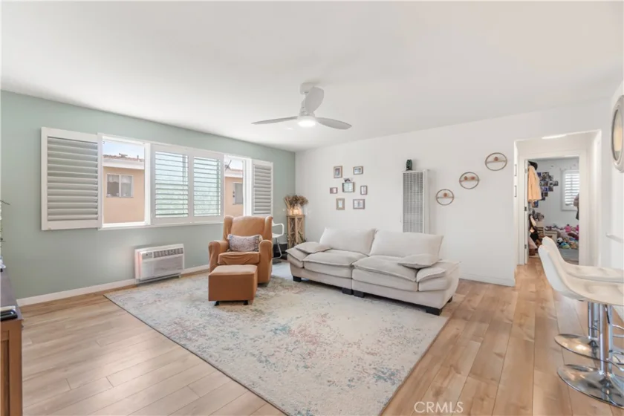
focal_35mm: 15
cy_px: 208
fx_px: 260
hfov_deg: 100.4
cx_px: 312
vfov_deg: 77.3
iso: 100
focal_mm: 10
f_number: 7.1
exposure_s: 1/3
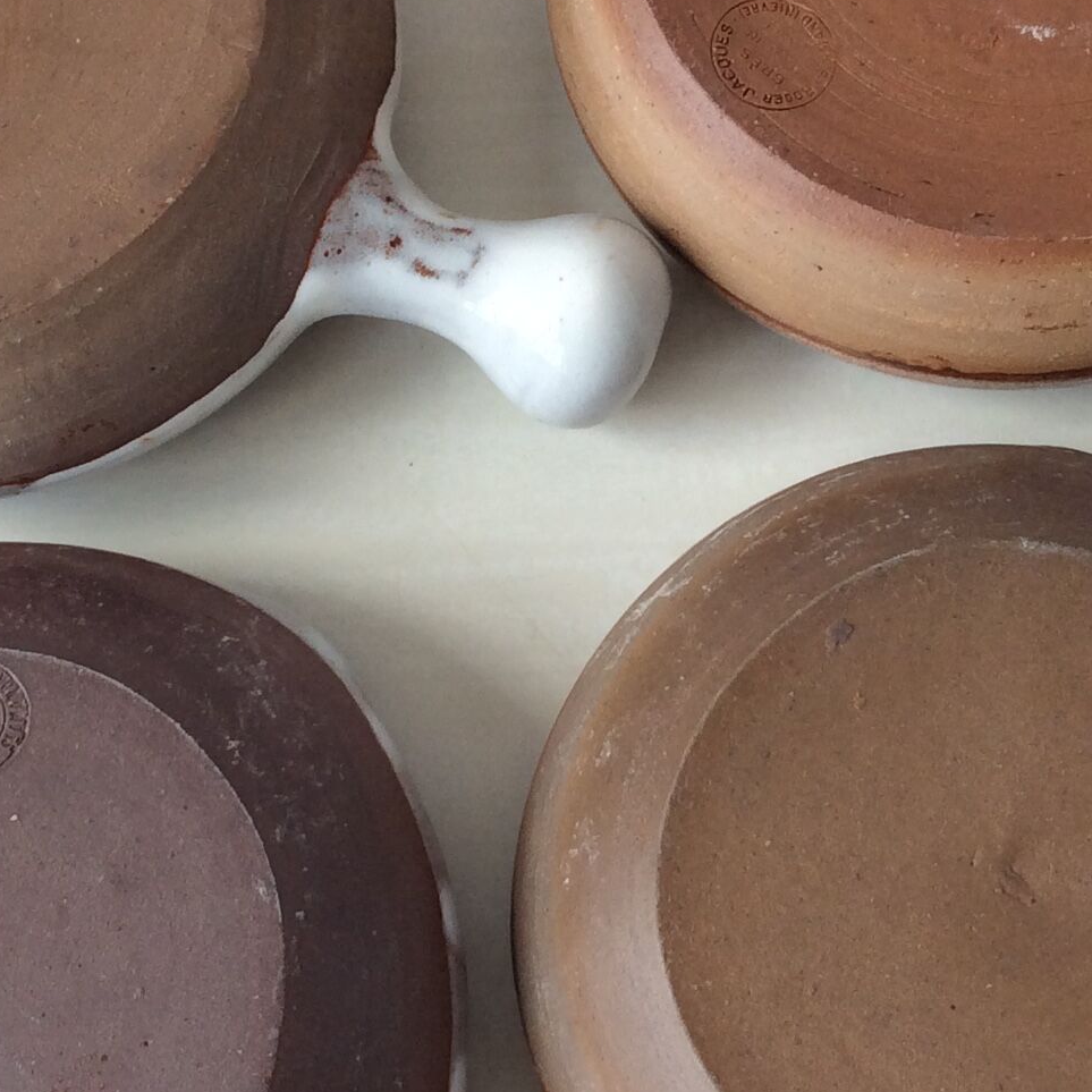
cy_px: 518
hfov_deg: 22.8
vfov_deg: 22.8
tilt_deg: -77.3
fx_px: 2712
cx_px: 549
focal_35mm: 76
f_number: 2.4
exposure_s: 1/156
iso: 32
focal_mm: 3.3
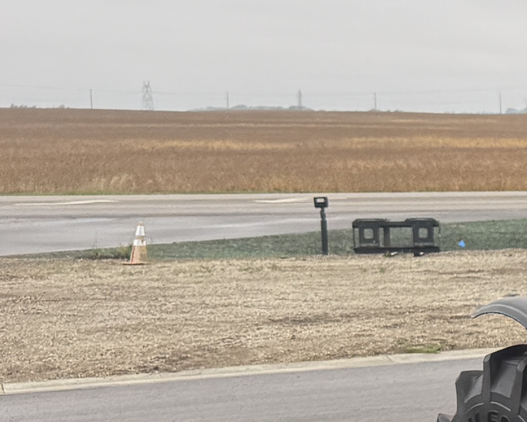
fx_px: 1809
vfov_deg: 13.3
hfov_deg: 13.6
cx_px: 1122
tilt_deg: -2.1
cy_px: 286
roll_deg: +0.0
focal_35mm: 116
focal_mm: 6.76
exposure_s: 1/589
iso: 80
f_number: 1.78
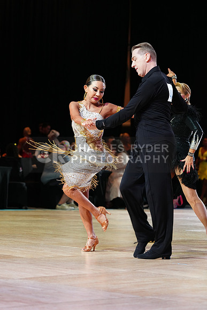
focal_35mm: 125
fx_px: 1077
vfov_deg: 16.4
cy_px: 155
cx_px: 104
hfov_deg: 11.0
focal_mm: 125
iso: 2500
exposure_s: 1/250
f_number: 4
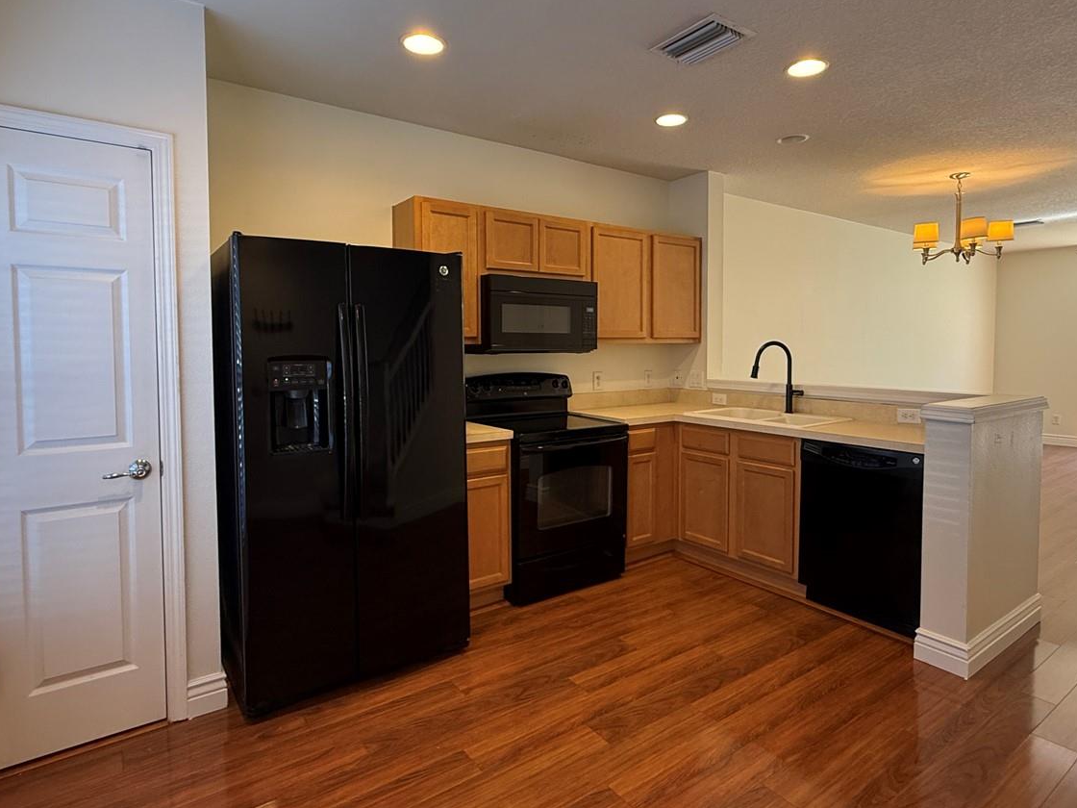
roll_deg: -0.2
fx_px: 622
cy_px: 371
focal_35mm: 20
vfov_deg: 65.9
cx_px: 560
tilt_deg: -2.2
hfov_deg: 81.7
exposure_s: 1/60
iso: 250
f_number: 2.2
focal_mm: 2.22
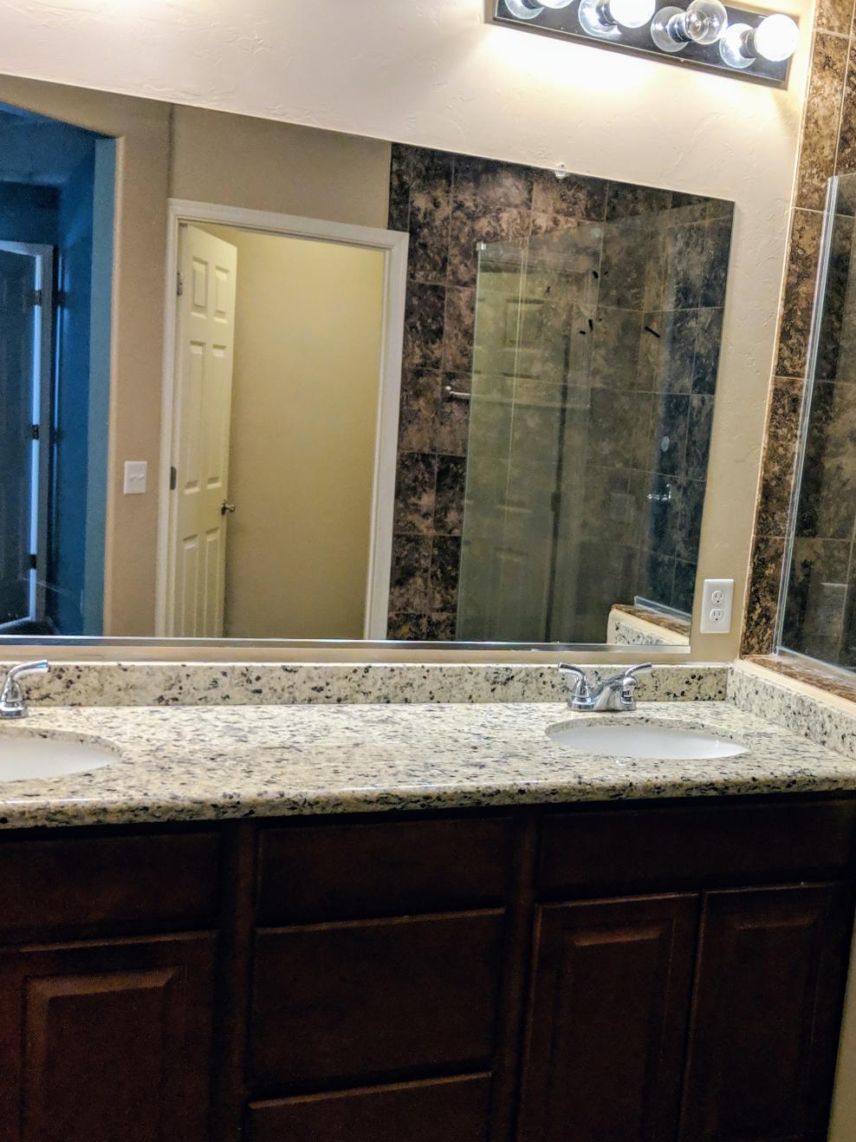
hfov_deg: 34.5
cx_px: 629
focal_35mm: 41
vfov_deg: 45.5
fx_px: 1352
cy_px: 692
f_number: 1.8
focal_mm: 4.44
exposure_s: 1/120
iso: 235
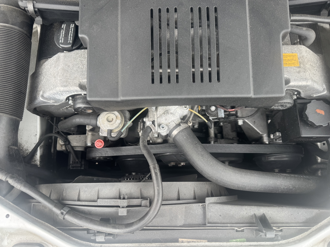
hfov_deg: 69.4
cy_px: 124
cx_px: 167
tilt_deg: -77.4
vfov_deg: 54.9
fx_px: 238
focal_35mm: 25
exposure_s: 1/172
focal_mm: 6.76
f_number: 1.78
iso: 80
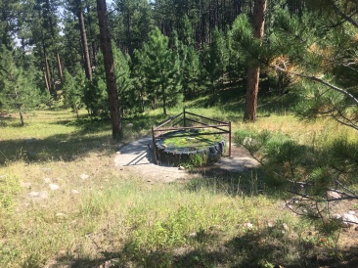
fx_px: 300
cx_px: 179
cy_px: 134
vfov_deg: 48.2
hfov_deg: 61.7
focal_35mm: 29
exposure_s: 1/596
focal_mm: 4.15
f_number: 2.2
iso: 25
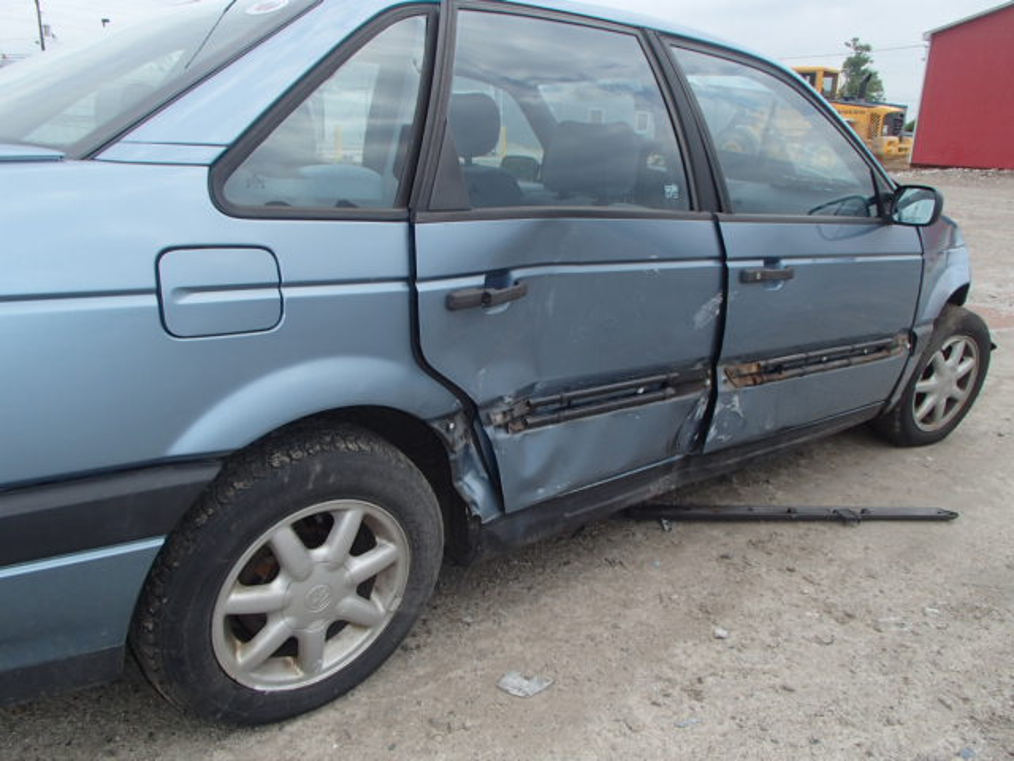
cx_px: 507
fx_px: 820
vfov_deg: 49.7
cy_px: 380
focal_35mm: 28
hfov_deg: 63.4
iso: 100
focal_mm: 5
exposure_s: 1/500
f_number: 3.9
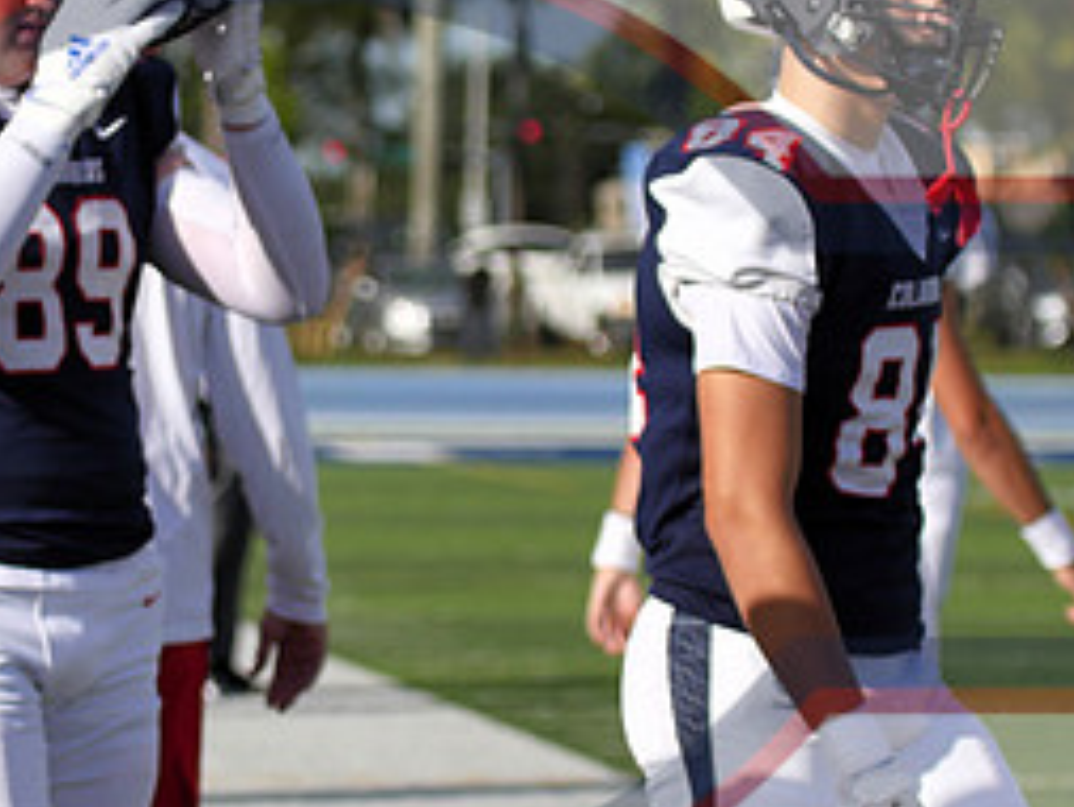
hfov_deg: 6.1
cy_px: 444
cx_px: 272
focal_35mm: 325
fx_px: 10088
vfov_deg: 4.6
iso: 200
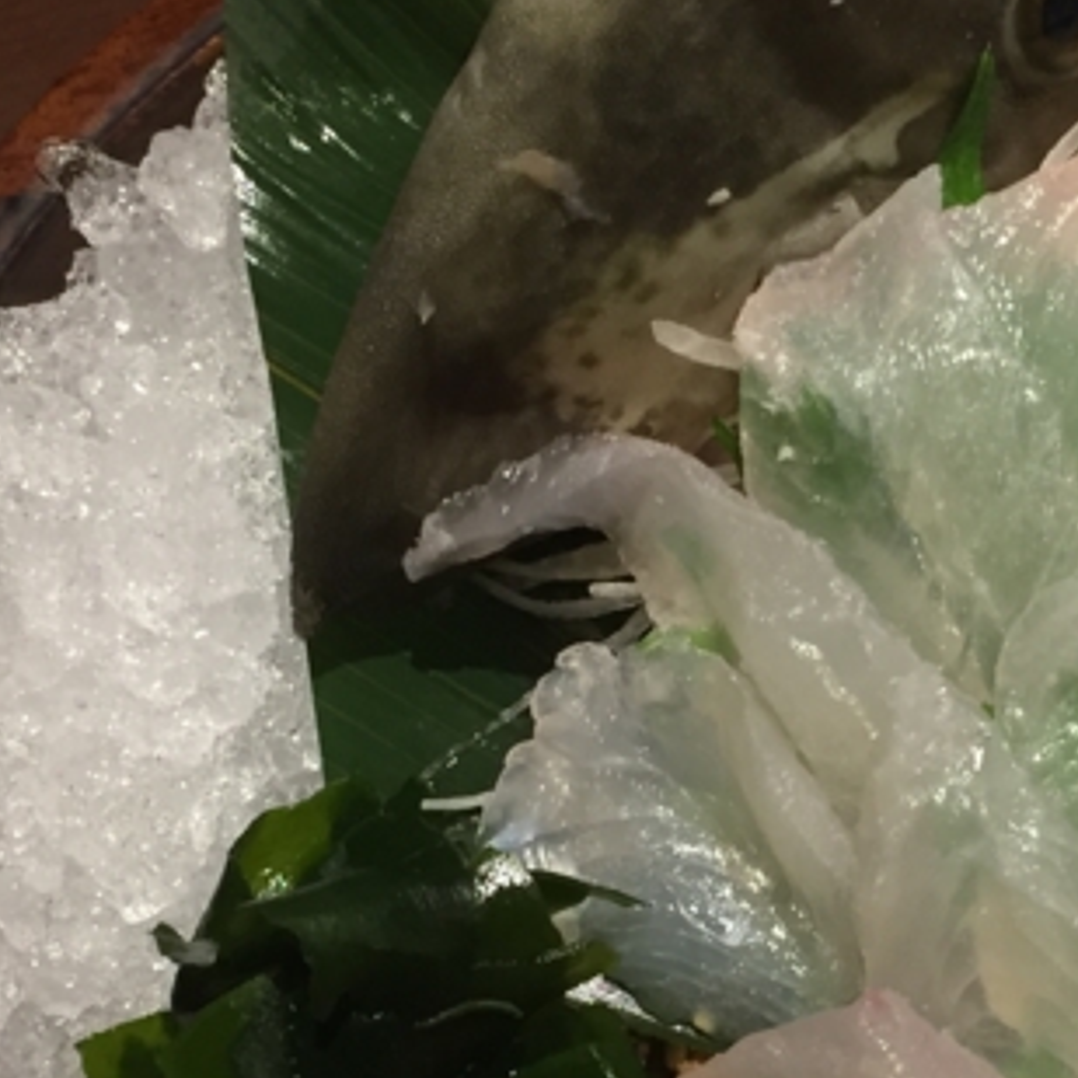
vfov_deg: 20.1
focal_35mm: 85
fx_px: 2995
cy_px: 900
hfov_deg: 20.4
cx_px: 642
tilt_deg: -60.9
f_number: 2.2
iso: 100
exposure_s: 1/30
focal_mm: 4.15
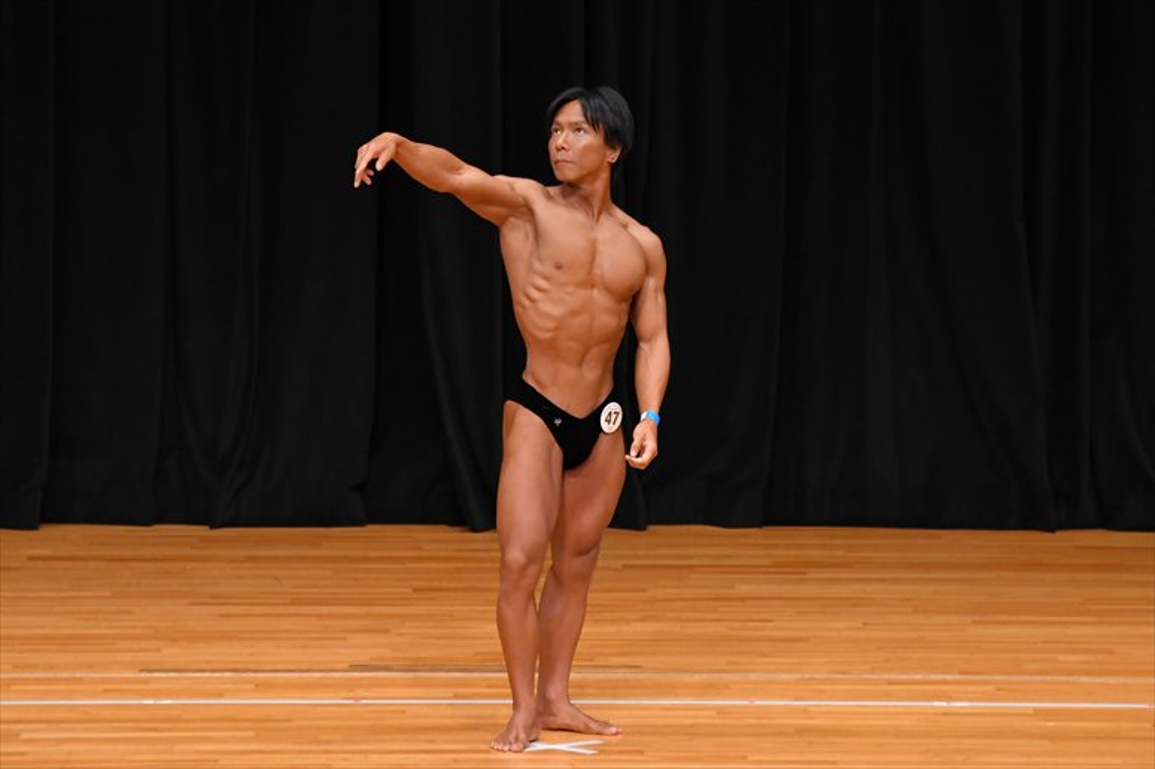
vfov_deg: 4.6
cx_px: 578
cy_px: 384
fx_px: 9620
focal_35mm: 300
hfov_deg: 6.9
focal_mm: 200
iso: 3200
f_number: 5.6
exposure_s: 1/400
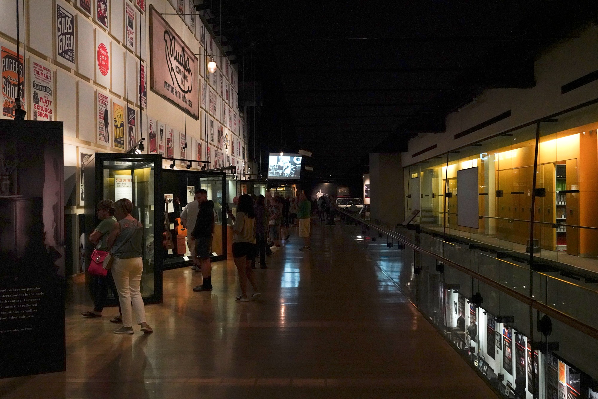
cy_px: 200
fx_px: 581
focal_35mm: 35
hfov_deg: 54.4
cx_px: 299
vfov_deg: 37.9
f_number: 4.5
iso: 10000
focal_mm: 35
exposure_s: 1/100
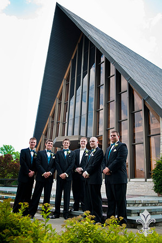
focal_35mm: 30
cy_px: 122
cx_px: 81
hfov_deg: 43.5
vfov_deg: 62.0
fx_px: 203
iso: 200
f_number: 2.8
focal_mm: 20
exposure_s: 1/400
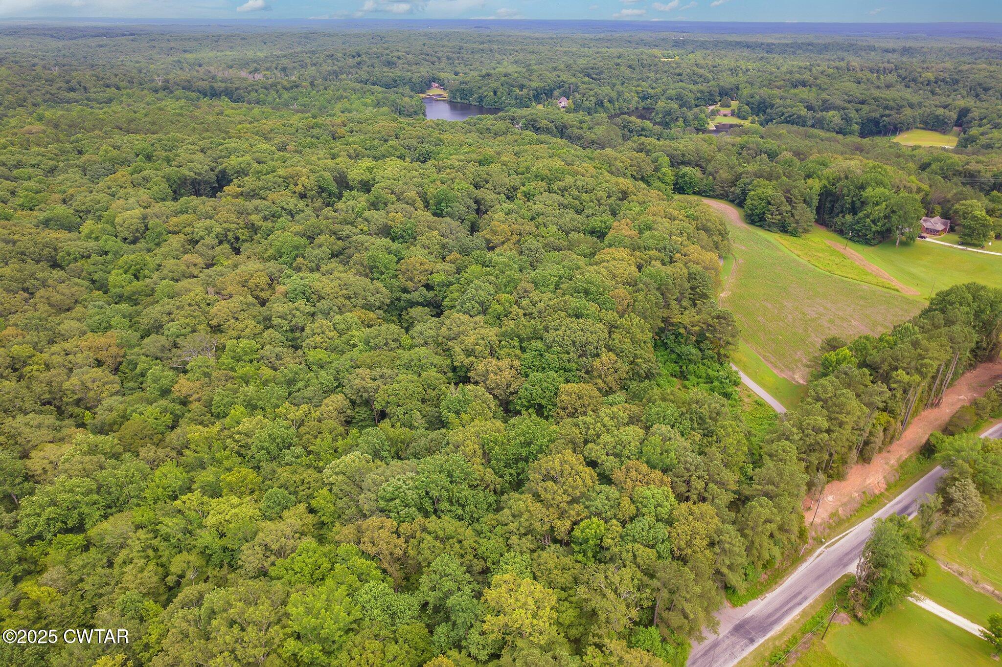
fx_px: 612
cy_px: 334
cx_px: 501
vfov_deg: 57.2
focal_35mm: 22
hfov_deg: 78.6
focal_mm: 8.38
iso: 100
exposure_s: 1/15
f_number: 2.8
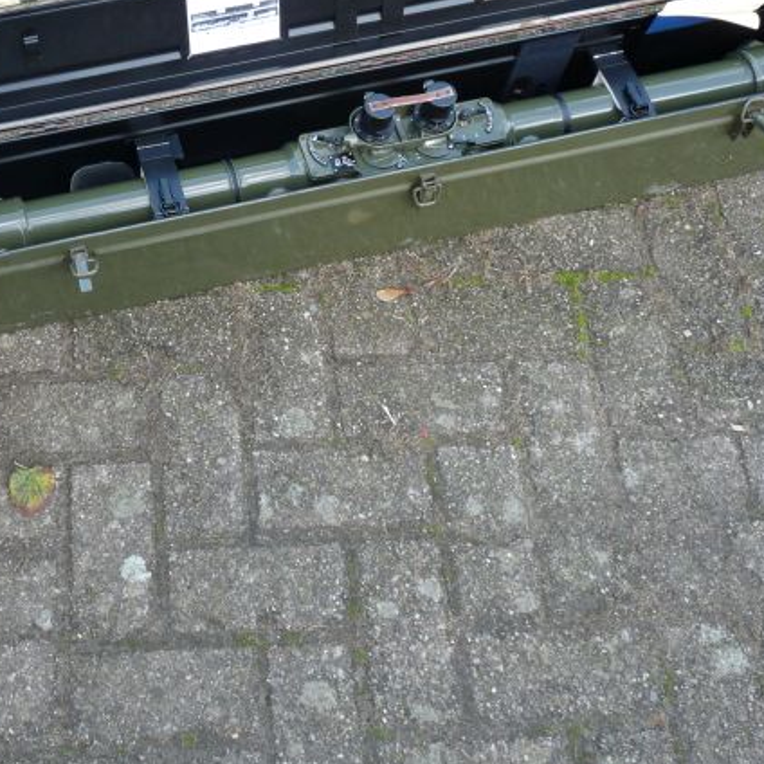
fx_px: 1124
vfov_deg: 37.3
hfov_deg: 36.2
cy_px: 286
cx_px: 146
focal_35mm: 45
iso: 100
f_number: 2.8
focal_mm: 4.8
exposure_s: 1/80
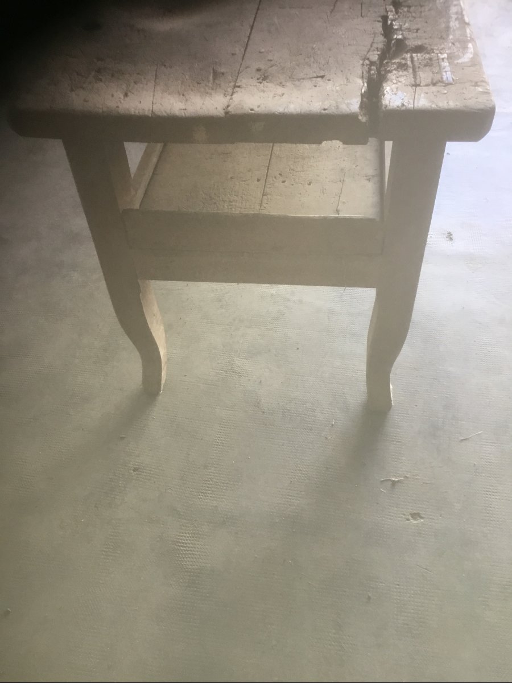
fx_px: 611
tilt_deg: -47.8
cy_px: 342
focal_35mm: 31
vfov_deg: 58.4
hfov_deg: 45.4
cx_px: 256
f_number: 2.4
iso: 50
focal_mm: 3.3
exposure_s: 1/33
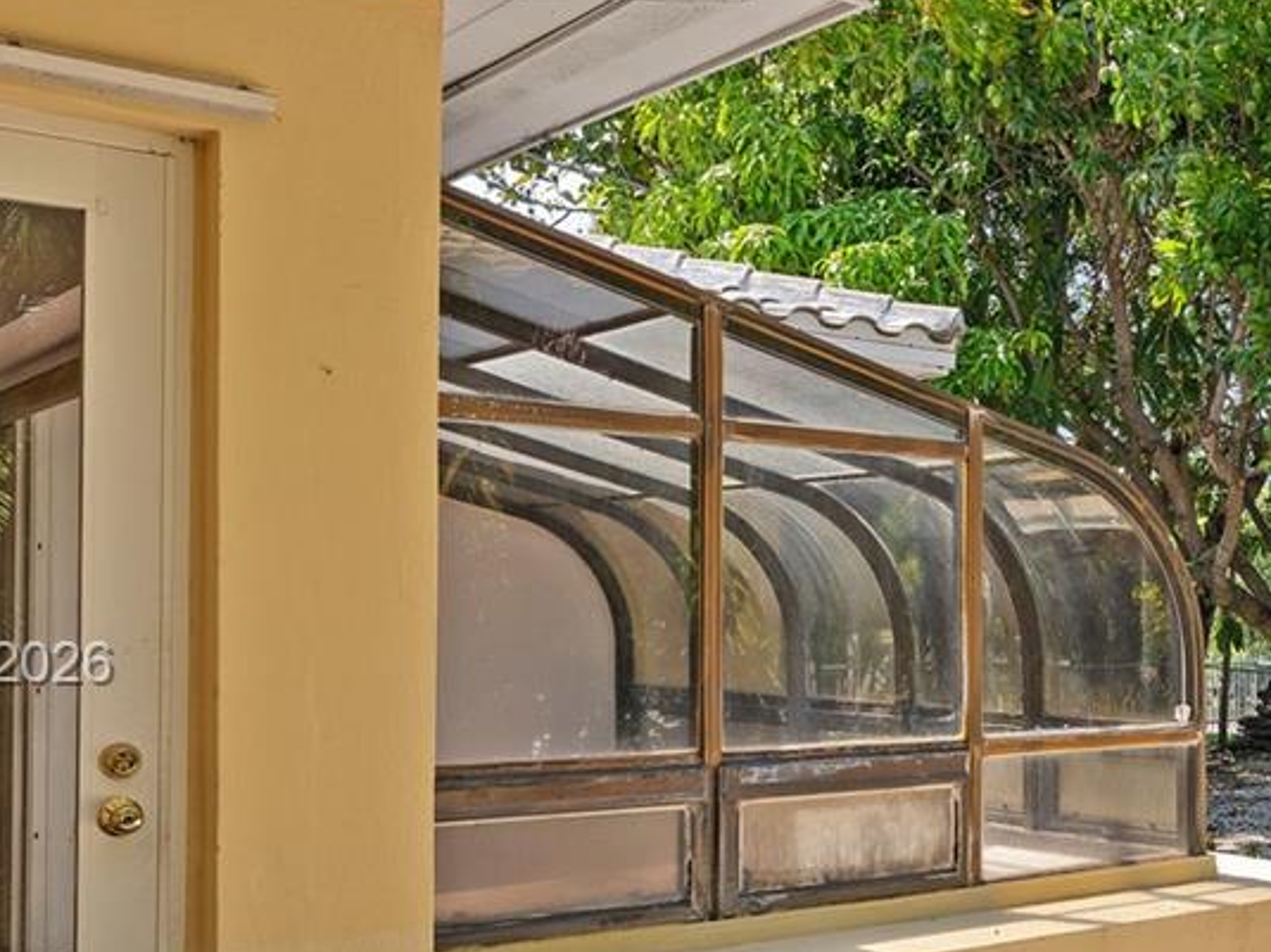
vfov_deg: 31.2
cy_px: 667
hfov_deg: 36.9
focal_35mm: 46
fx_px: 1689
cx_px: 1273
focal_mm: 16
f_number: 8
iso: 400
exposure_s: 1/320
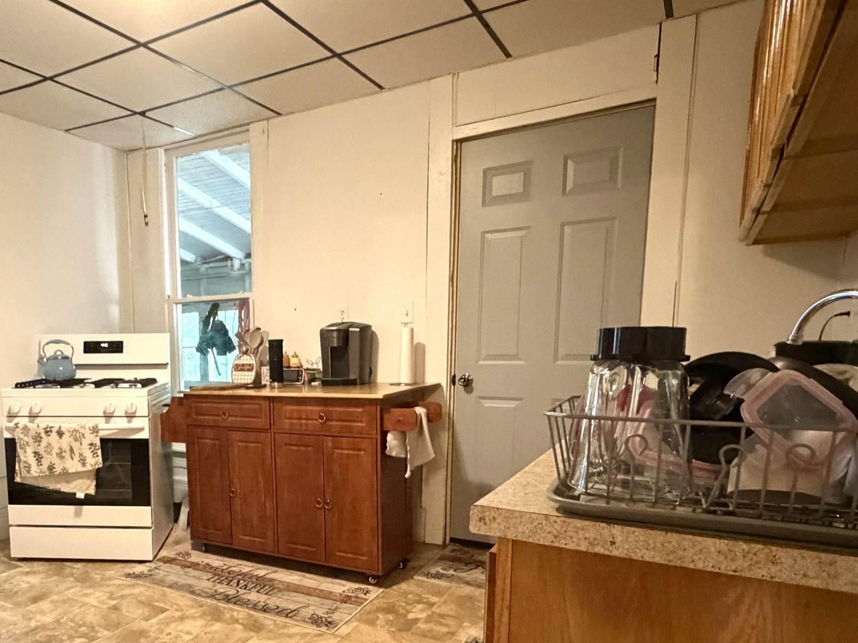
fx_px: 669
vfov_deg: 50.3
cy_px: 437
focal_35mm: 27
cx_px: 238
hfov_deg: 62.4
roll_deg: +1.2
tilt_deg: -7.1
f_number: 2.2
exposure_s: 1/60
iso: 1000
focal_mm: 2.22
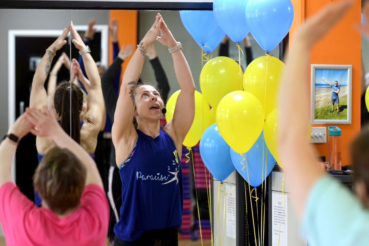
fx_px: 1845
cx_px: 184
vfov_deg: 7.6
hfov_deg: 11.4
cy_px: 123
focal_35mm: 180
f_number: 3.2
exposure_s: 1/125
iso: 1000
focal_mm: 120
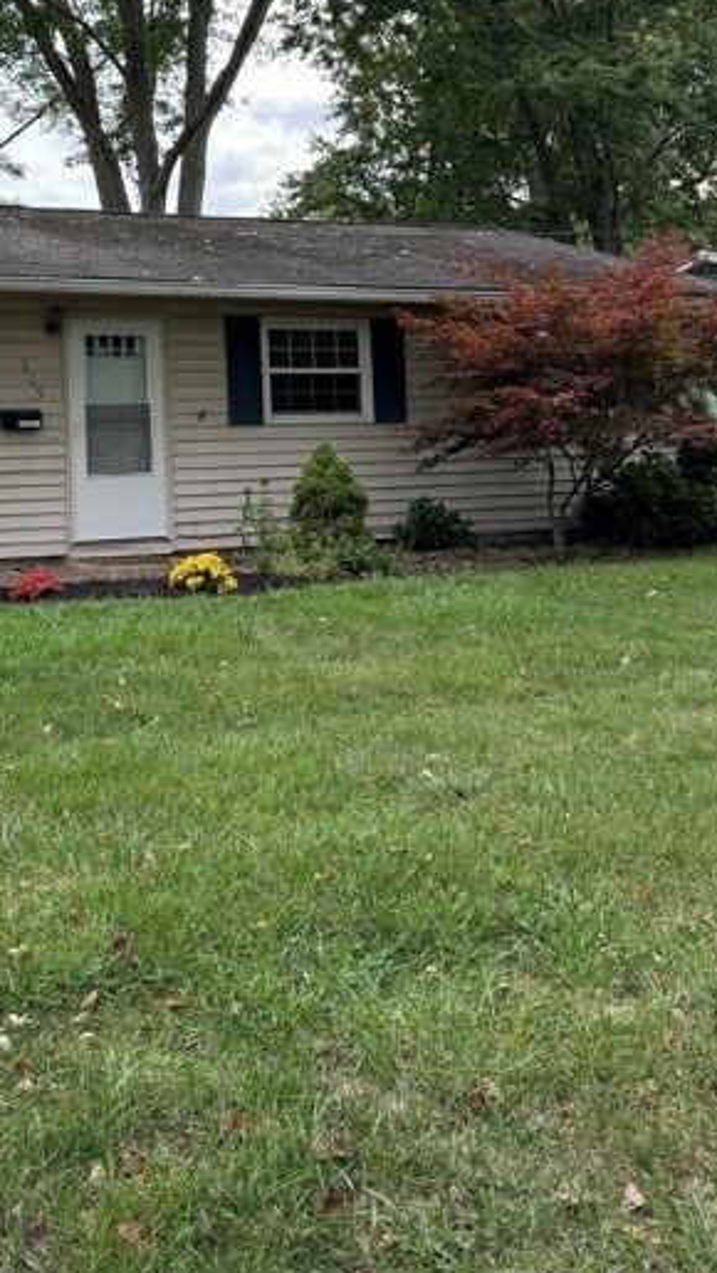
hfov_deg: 29.4
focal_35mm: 39
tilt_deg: +0.8
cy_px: 398
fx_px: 1317
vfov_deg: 50.4
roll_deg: +3.1
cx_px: 99
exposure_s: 1/304
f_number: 1.78
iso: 80
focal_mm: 6.76
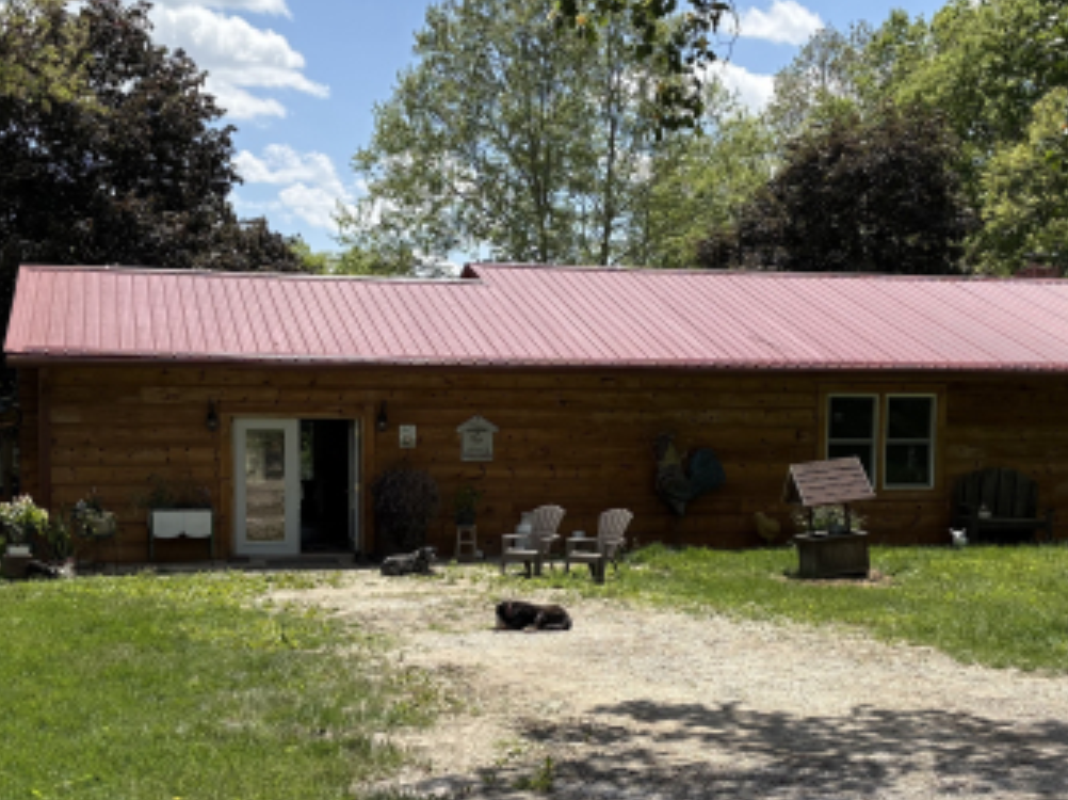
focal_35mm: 52
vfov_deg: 27.9
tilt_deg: -3.3
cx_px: 555
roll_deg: +0.4
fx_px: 1603
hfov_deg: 36.8
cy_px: 518
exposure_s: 1/3623
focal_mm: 5.96
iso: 50
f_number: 1.6
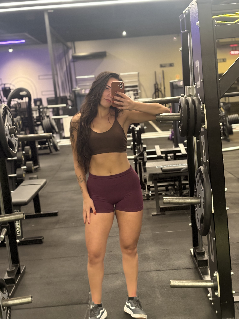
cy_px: 160
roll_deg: +5.2
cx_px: 120
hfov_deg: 28.0
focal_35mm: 52
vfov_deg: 36.8
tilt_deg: -8.5
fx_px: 479
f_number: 1.6
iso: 400
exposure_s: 1/20
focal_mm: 5.96
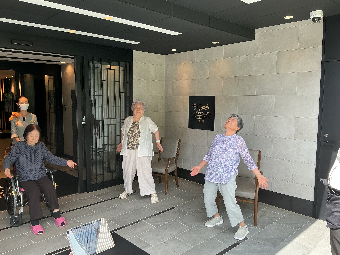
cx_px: 170
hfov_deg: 61.7
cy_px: 128
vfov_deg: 48.2
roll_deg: +0.0
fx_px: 285
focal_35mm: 29
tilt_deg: -5.4
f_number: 1.8
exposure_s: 1/158
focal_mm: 3
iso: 20
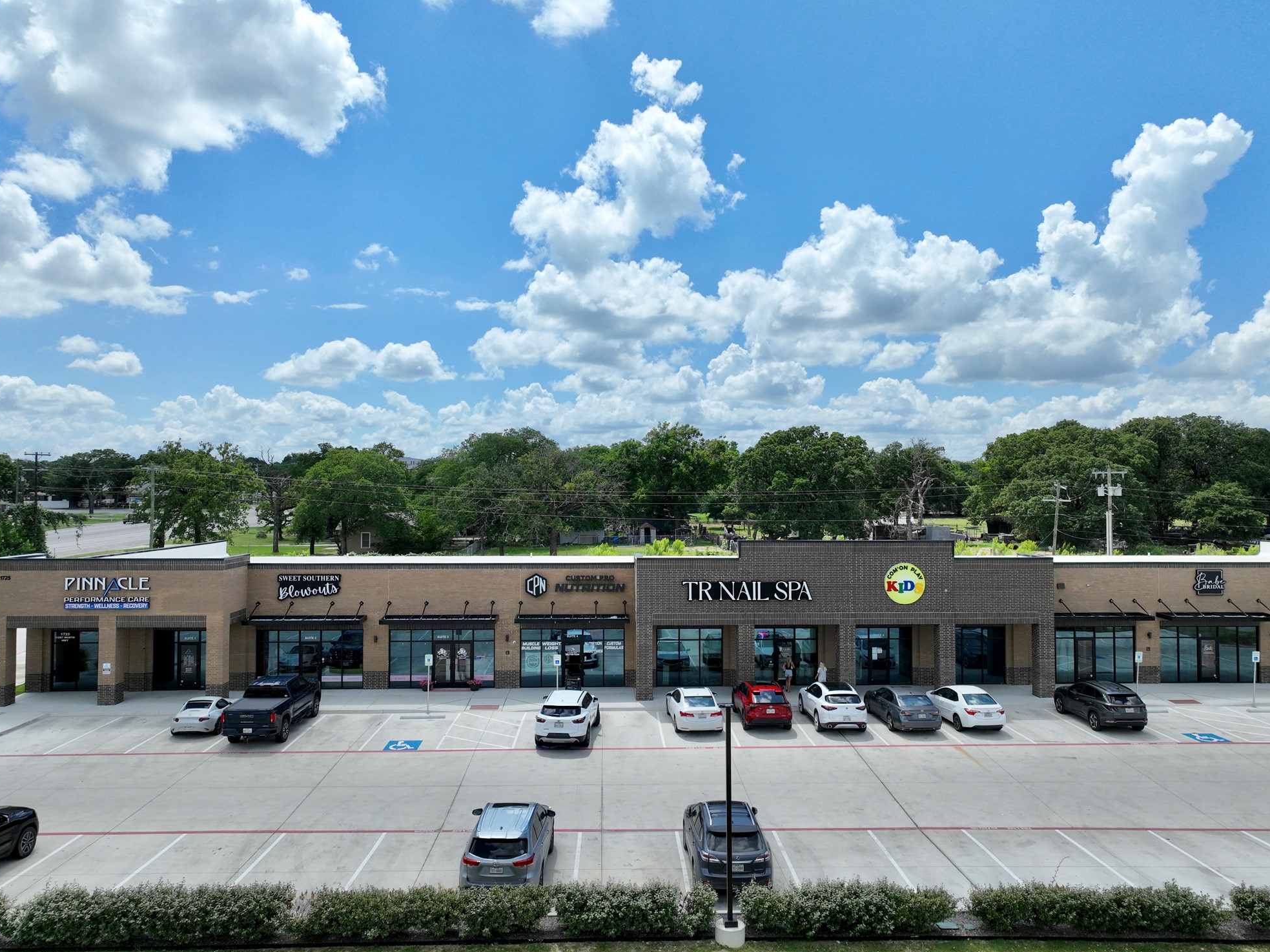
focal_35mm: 25
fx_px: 917
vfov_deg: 54.8
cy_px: 464
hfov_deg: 69.4
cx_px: 632
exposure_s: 1/4000
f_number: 2.8
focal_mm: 12.29
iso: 200
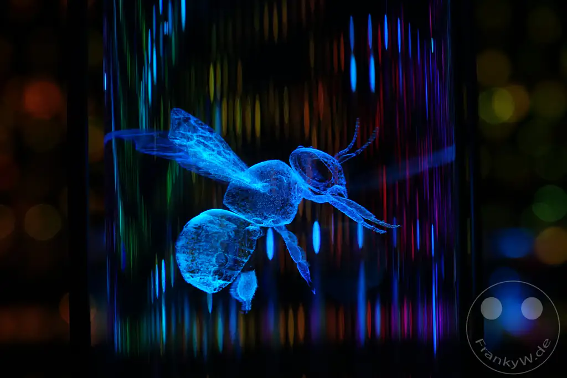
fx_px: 1685
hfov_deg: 19.1
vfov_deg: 12.8
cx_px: 284
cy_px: 189
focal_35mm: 107
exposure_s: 1/125
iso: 640
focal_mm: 39.42
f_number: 4
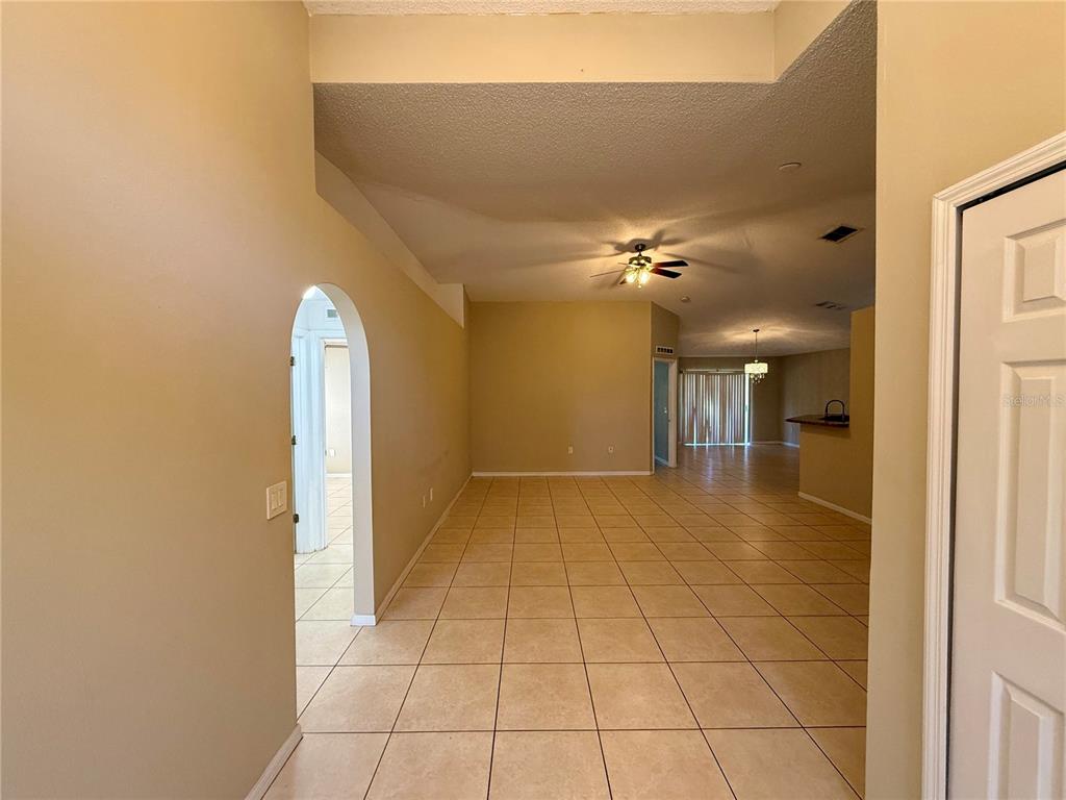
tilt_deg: -0.7
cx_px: 533
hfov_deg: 102.1
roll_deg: +0.7
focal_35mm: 14
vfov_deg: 85.7
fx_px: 431
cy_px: 400
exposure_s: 1/120
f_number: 2.2
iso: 320
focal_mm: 2.22
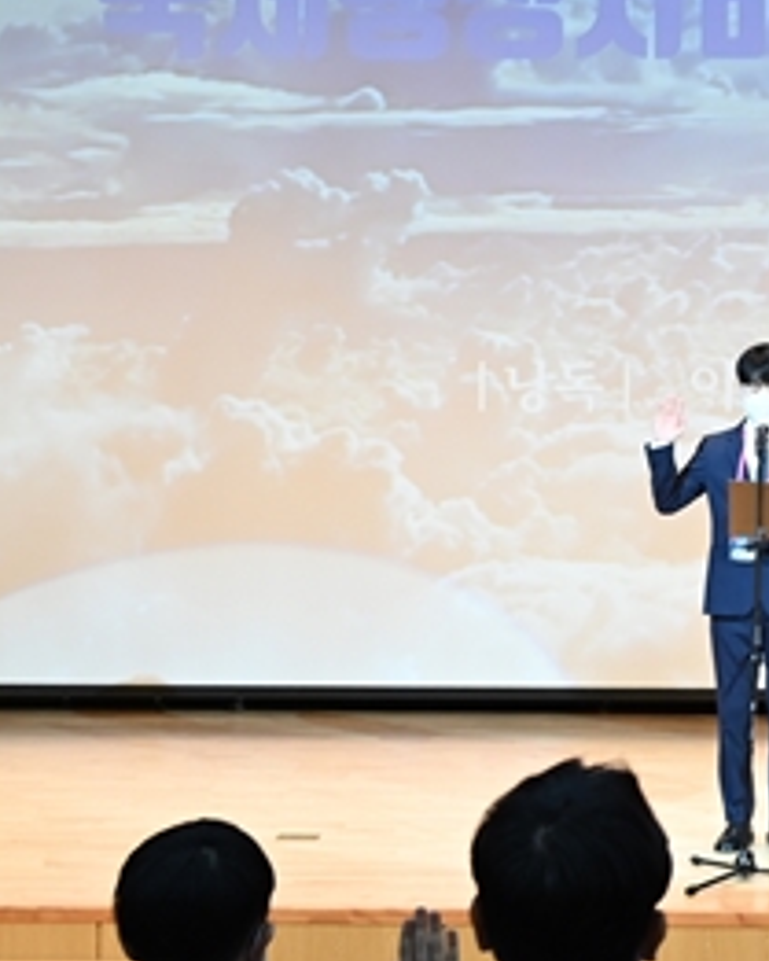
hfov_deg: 14.1
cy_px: 346
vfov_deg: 17.9
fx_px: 3042
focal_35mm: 107
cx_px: 809
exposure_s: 1/60
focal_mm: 35
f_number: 4
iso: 500
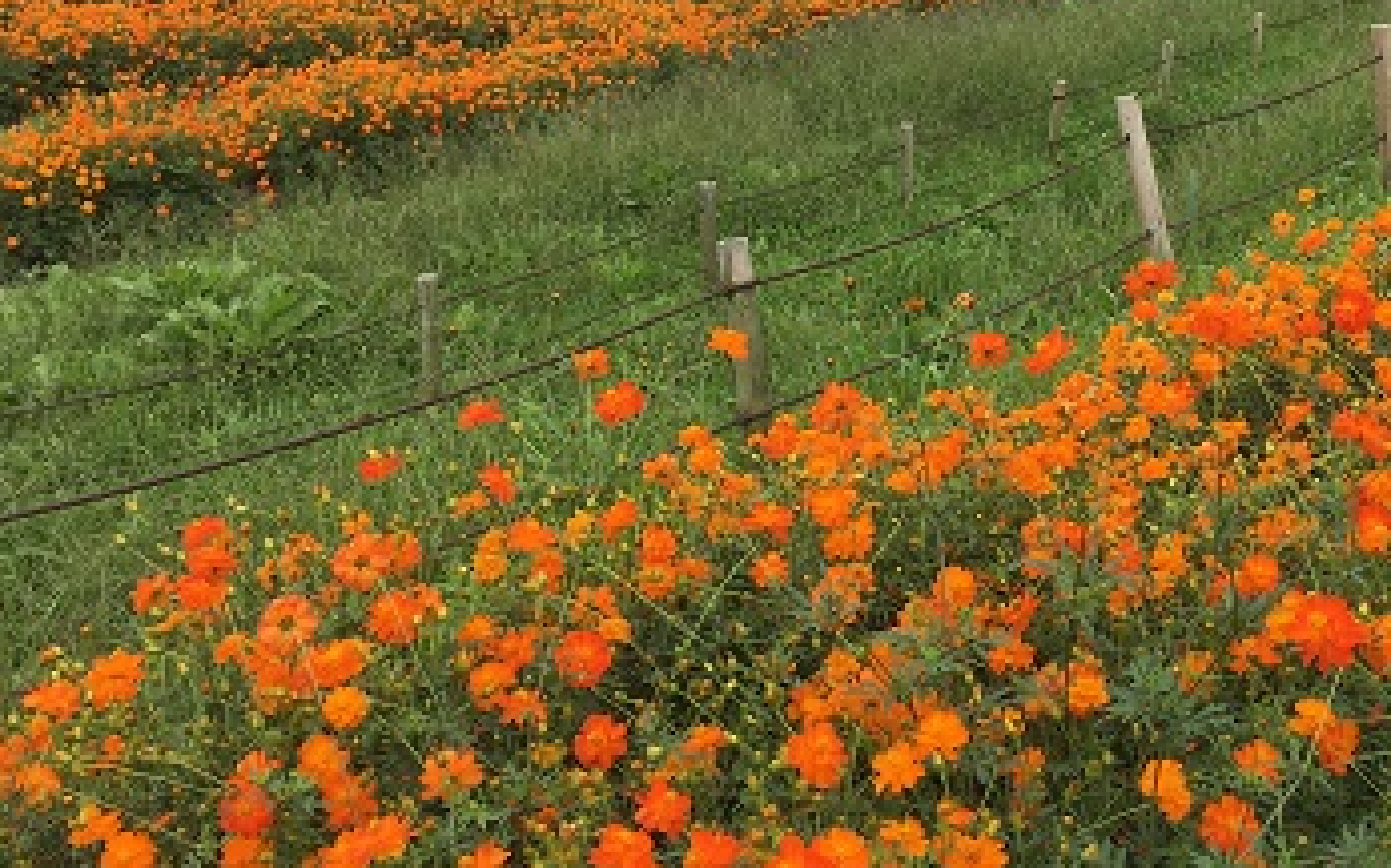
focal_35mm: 48
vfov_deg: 25.9
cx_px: 876
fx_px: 1819
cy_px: 62
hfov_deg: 41.5
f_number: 2.2
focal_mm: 4.15
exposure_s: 1/574
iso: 25
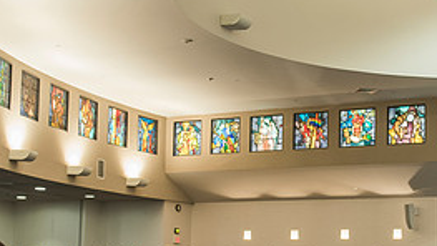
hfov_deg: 25.8
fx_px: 939
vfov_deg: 14.8
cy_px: 204
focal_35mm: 81
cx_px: 334
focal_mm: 35
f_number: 4
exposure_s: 1/40
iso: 1250
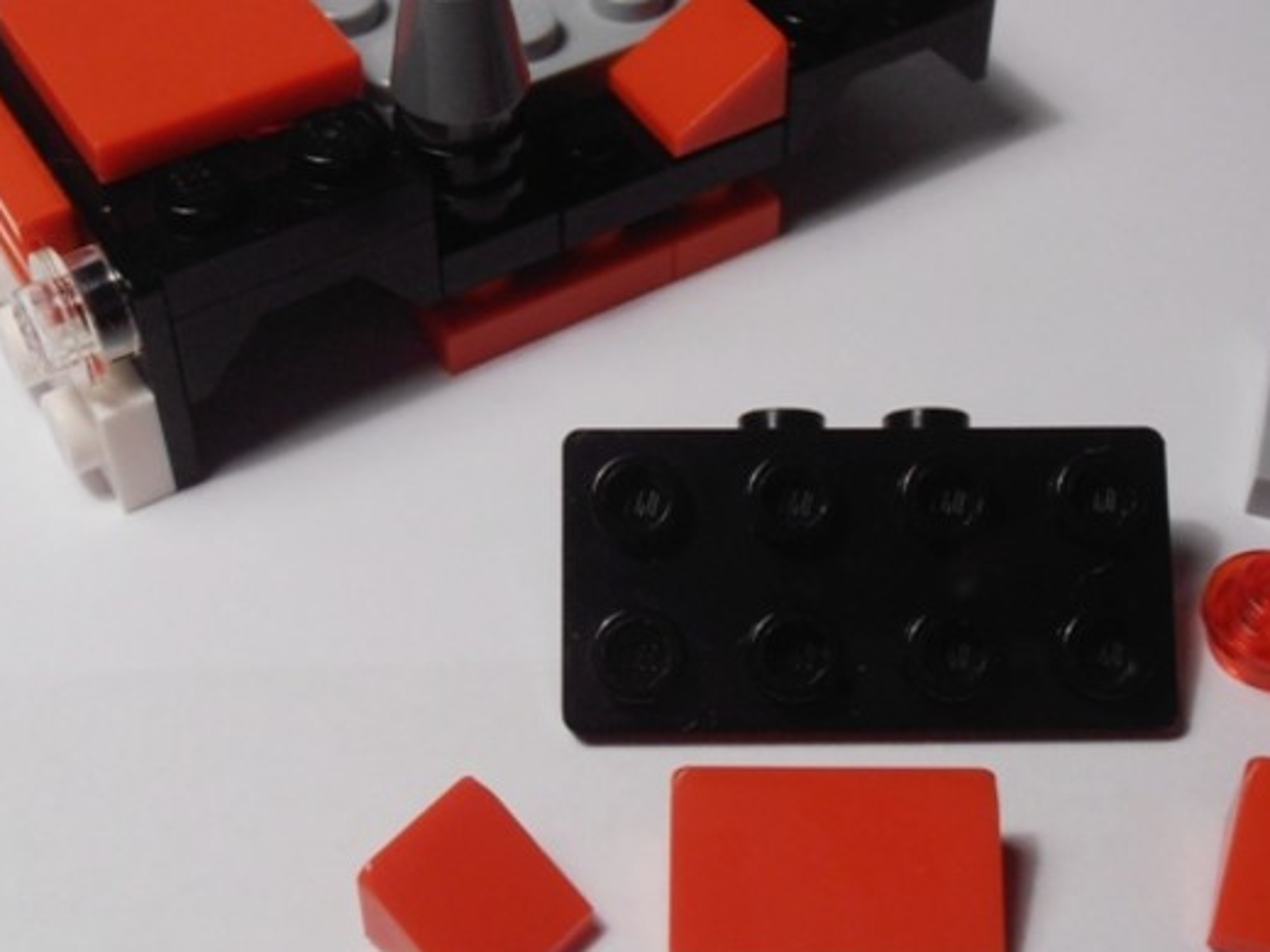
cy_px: 431
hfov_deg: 30.3
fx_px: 2348
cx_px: 664
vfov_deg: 22.9
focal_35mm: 64
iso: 80
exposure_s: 1/80
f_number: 3.9
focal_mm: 6.61
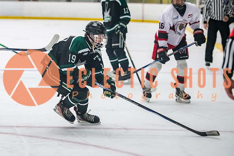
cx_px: 61
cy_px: 63
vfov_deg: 8.8
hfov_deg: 13.1
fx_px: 1013
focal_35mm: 156
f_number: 3.2
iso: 3200
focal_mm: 105
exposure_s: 1/640
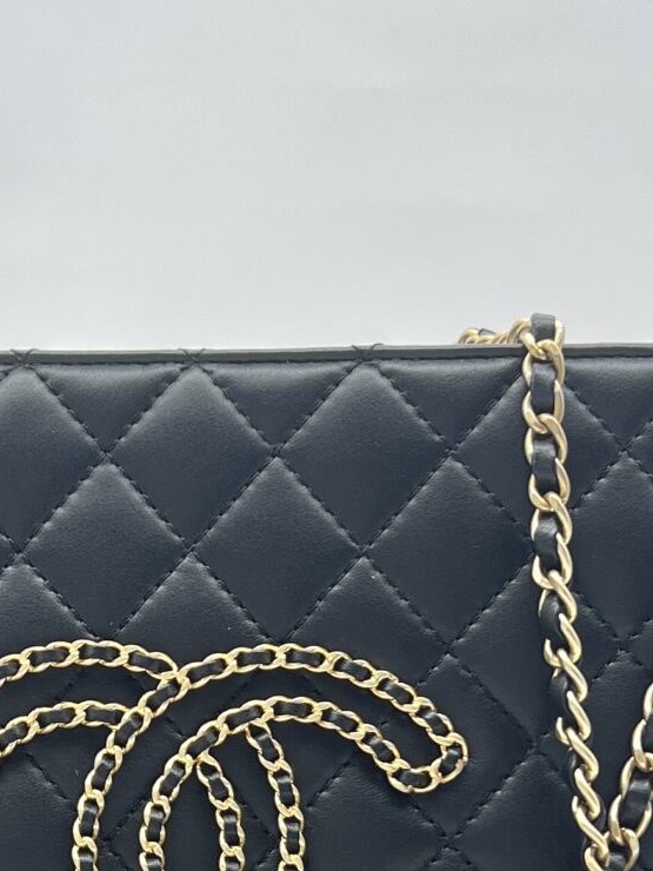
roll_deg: +0.5
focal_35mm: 90
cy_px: 830
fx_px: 2264
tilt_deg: -6.0
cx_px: 164
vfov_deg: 21.2
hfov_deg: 16.3
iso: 32
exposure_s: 1/100
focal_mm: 5.7
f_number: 1.5
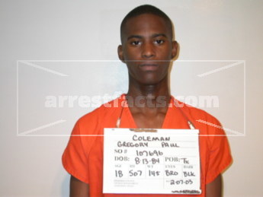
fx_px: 426
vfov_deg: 26.1
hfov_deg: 34.3
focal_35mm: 56
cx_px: 132
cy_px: 98
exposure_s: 1/61.2
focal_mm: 11.6
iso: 100
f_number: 3
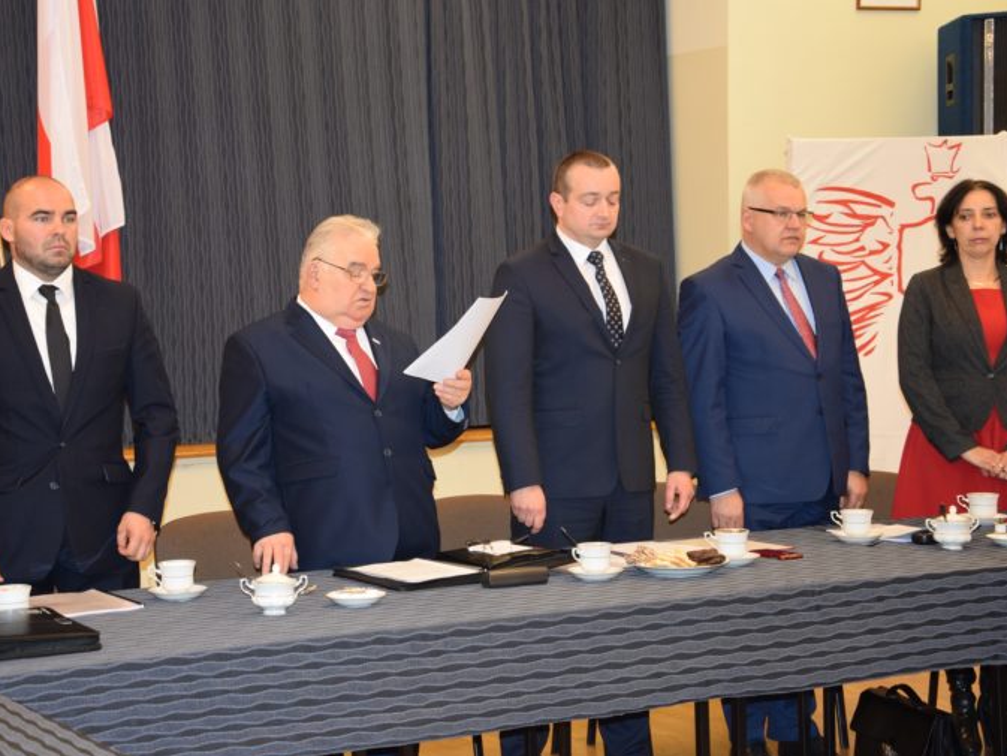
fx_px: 2299
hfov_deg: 24.7
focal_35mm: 79
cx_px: 443
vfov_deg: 18.7
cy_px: 382
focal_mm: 48
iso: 1100
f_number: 4.8
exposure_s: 1/60
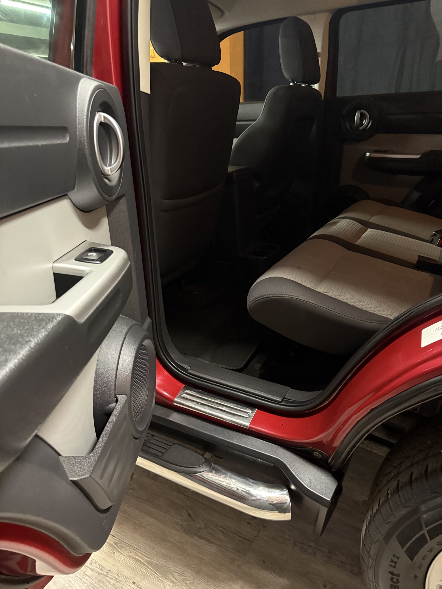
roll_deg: +0.5
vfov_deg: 71.6
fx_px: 409
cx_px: 221
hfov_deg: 56.8
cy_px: 294
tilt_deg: -23.5
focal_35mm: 24
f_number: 1.78
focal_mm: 6.76
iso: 1600
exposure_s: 1/25
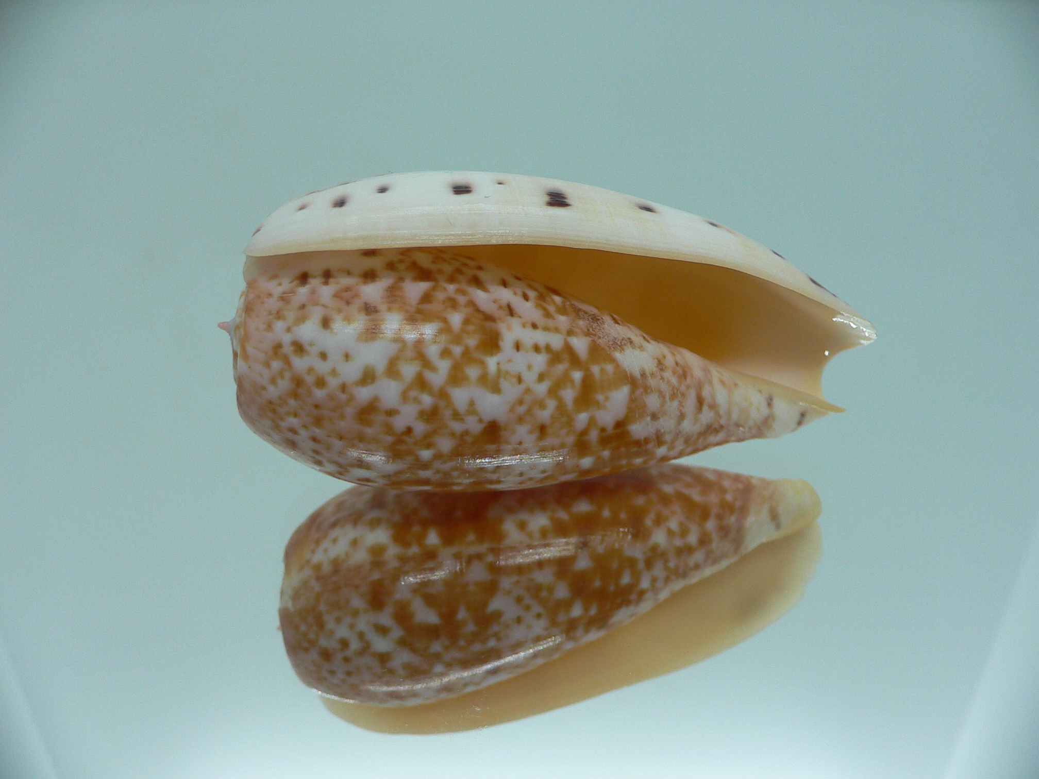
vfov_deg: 40.7
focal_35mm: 35
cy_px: 390
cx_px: 520
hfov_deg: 52.6
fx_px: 1051
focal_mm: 4.6
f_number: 2.8
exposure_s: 1/60
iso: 80
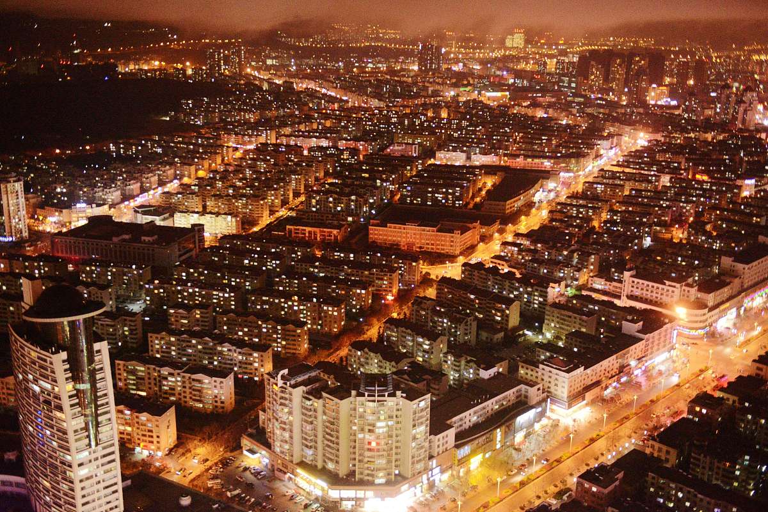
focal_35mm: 38
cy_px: 256
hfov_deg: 50.7
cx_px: 384
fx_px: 811
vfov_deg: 35.1
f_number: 2.8
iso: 6400
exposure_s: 1/25
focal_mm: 38
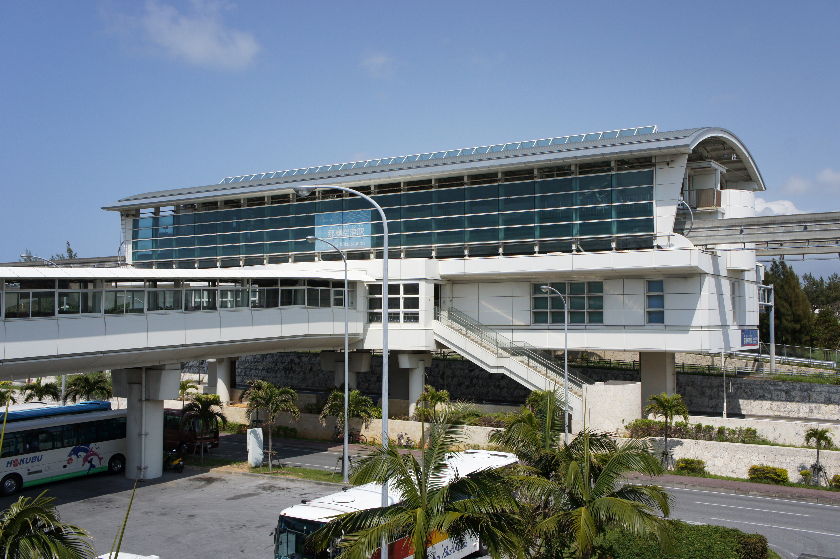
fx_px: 839
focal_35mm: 36
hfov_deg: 53.2
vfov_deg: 36.8
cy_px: 280
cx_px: 420
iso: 200
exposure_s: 1/250
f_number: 8
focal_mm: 24
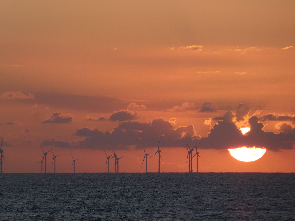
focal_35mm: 515
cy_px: 110
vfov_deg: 2.9
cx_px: 148
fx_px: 4389
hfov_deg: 3.8
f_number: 5.6
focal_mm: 92.3
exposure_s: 1/250
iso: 100
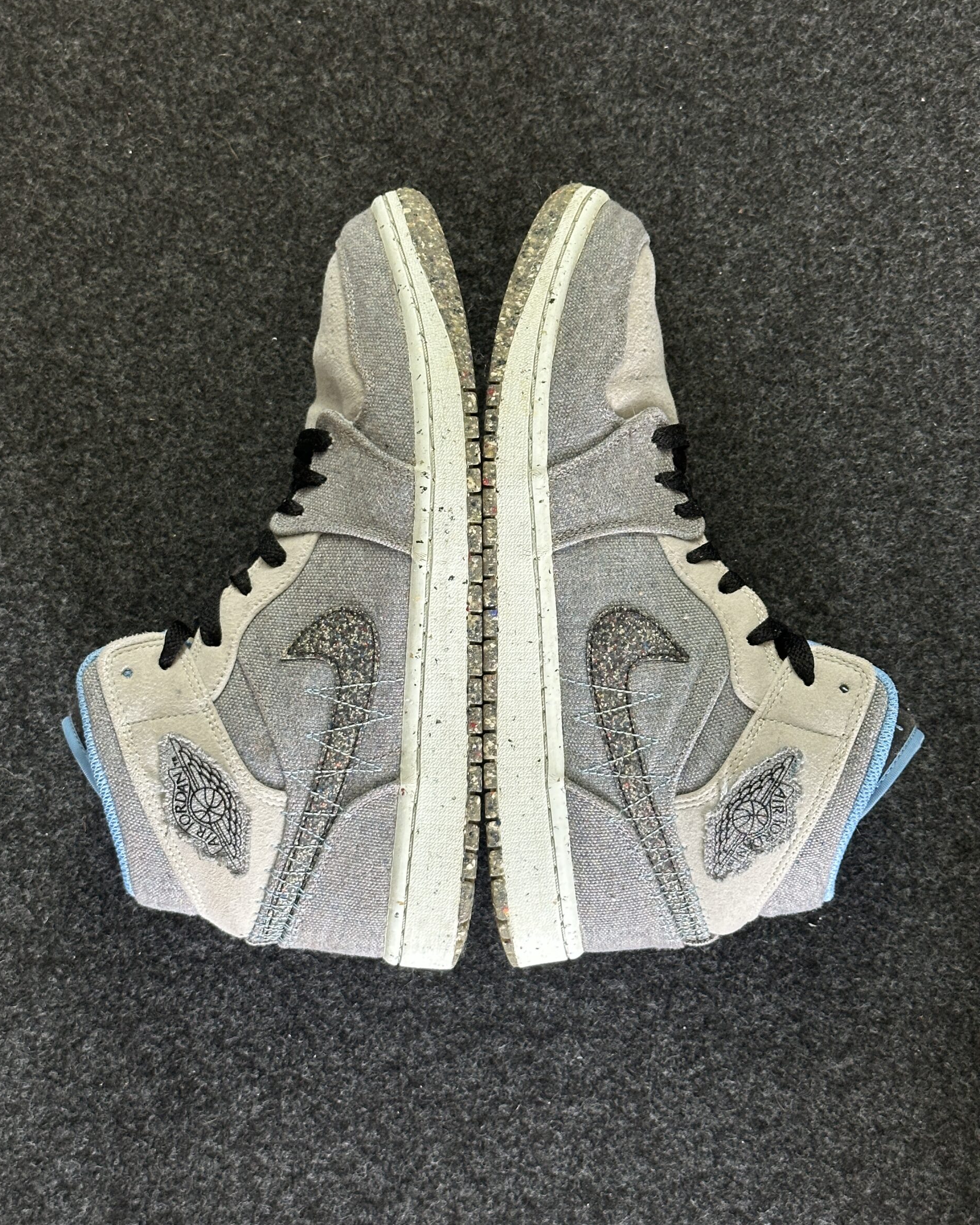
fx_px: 1849
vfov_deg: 36.7
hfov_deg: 29.7
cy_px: 622
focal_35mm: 51
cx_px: 480
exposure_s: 1/50
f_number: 1.78
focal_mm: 6.86
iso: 160
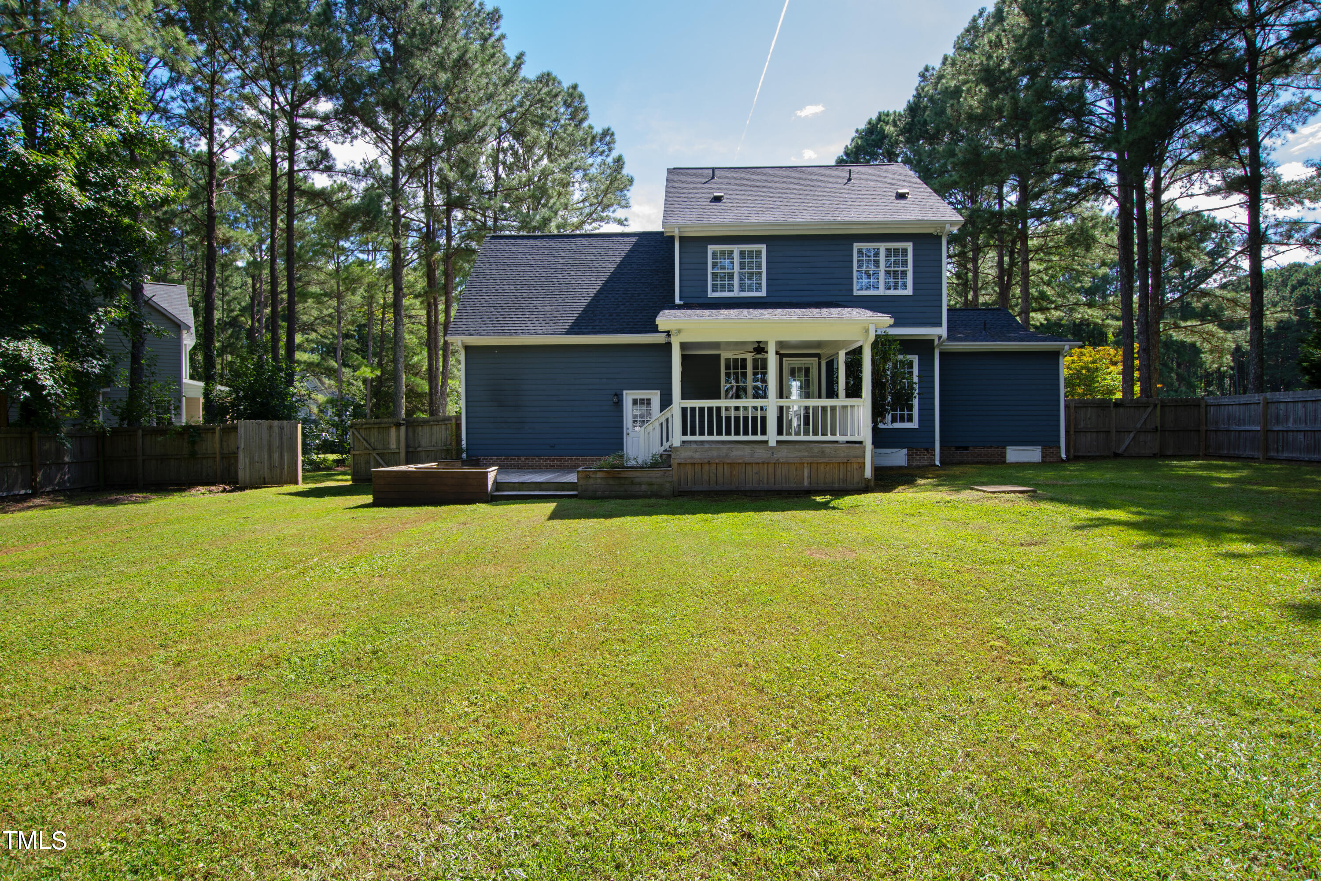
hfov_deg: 90.0
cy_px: 440
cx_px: 660
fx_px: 660
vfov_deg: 67.4
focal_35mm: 18
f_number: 8
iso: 125
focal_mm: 12
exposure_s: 1/40
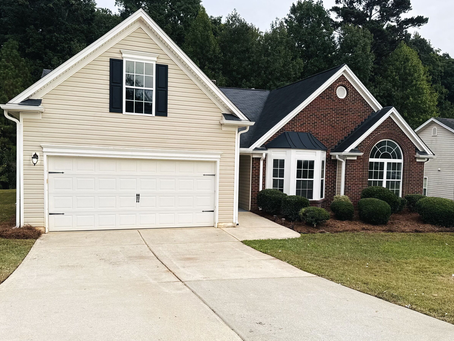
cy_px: 182
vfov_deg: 45.4
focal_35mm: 31
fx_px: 407
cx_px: 228
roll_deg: -2.5
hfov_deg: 58.3
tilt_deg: -2.0
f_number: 1.78
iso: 80
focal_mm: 6.76
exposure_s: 1/868
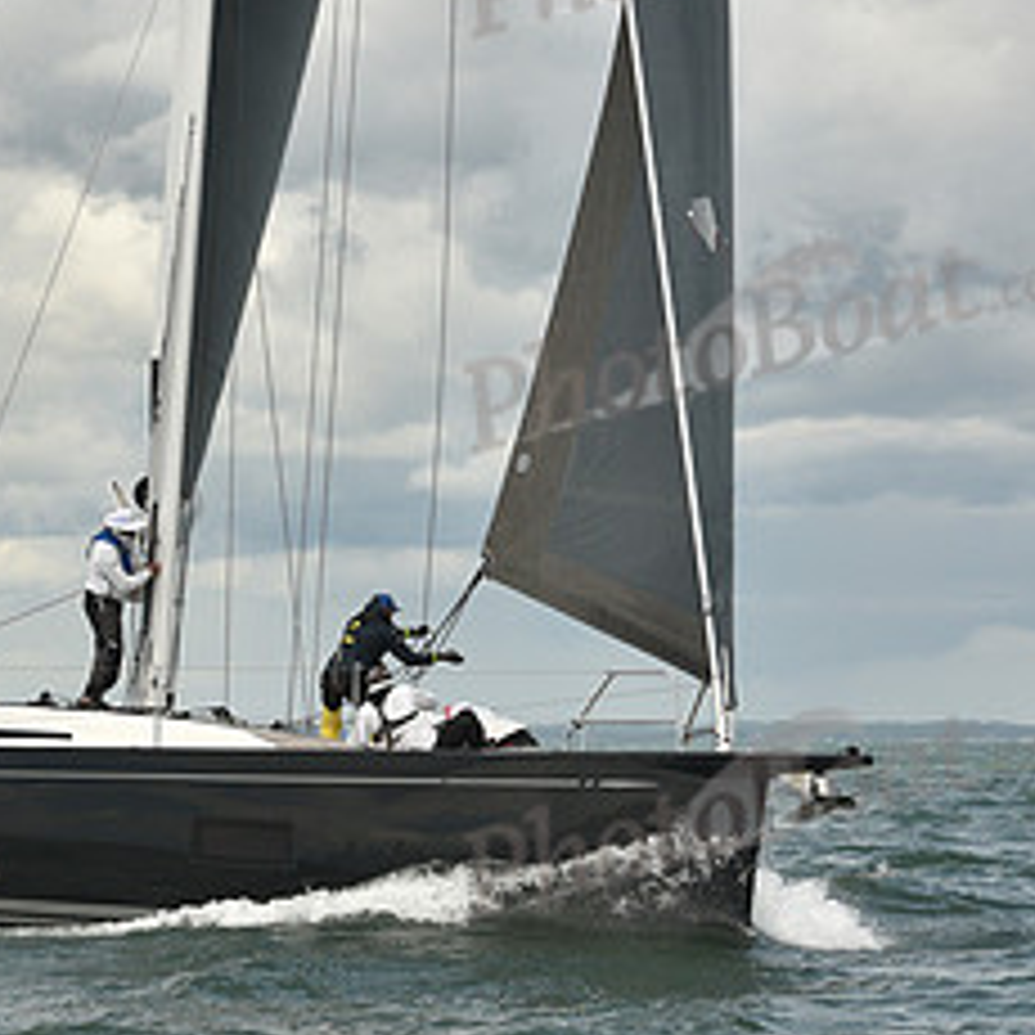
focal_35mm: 197
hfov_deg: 8.9
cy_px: 632
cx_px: 234
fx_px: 6664
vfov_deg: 8.9
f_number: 11
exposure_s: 1/800
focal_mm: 92
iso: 320
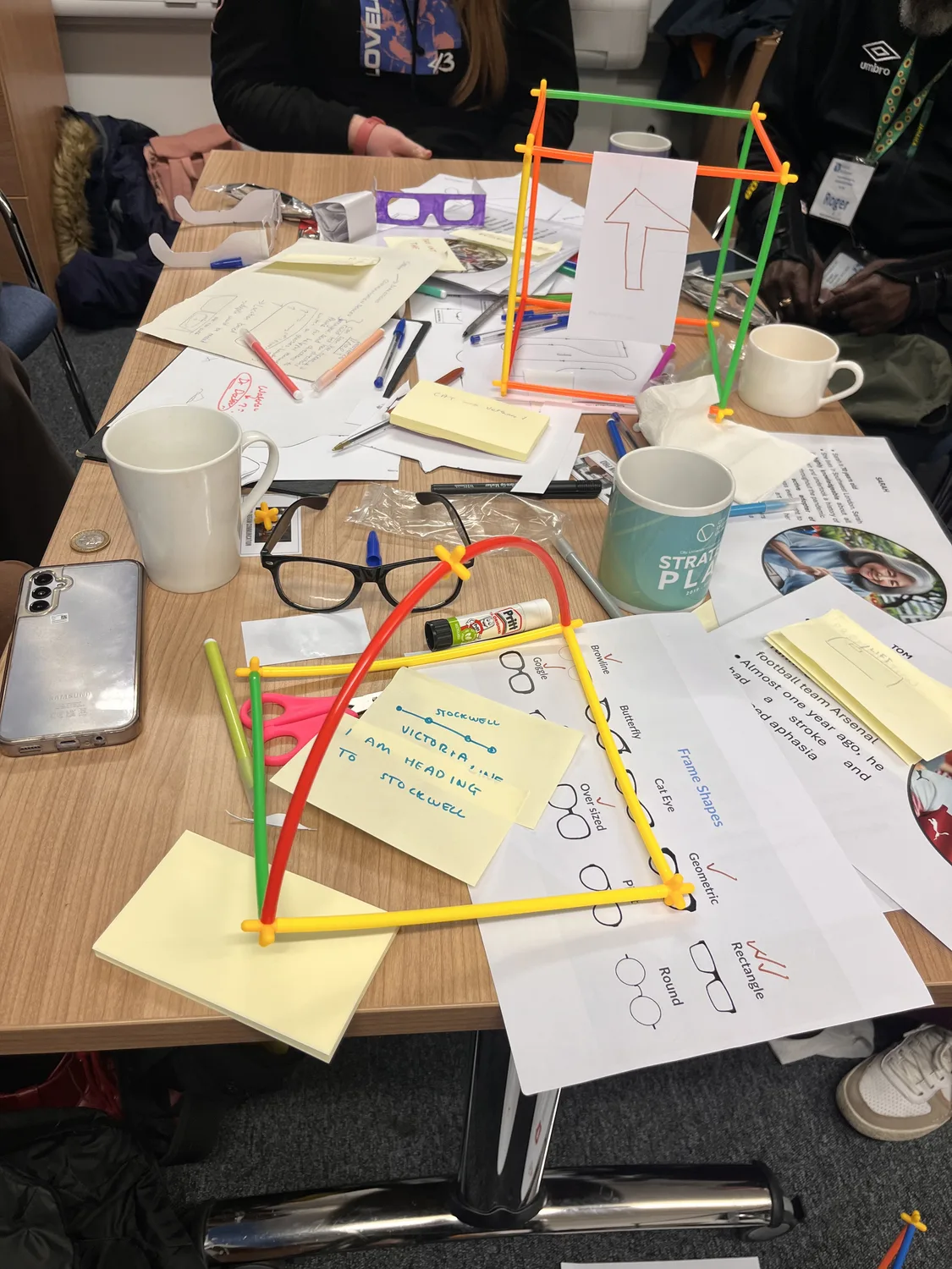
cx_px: 476
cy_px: 634
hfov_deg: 53.1
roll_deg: -3.9
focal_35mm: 26
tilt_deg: -41.0
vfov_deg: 67.3
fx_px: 953
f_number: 1.6
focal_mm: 5.1
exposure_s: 1/100
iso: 50
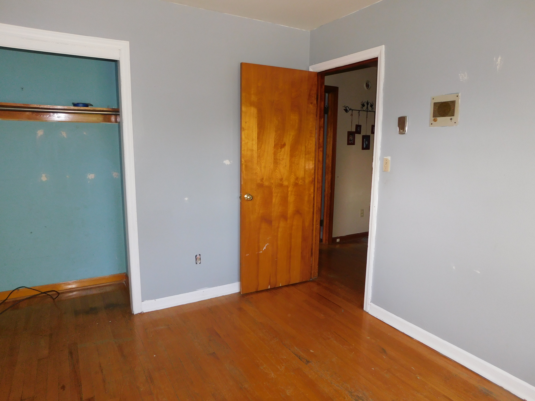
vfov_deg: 58.9
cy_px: 200
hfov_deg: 73.9
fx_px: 355
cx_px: 268
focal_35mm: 23
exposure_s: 1/30
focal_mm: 4
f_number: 3
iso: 200
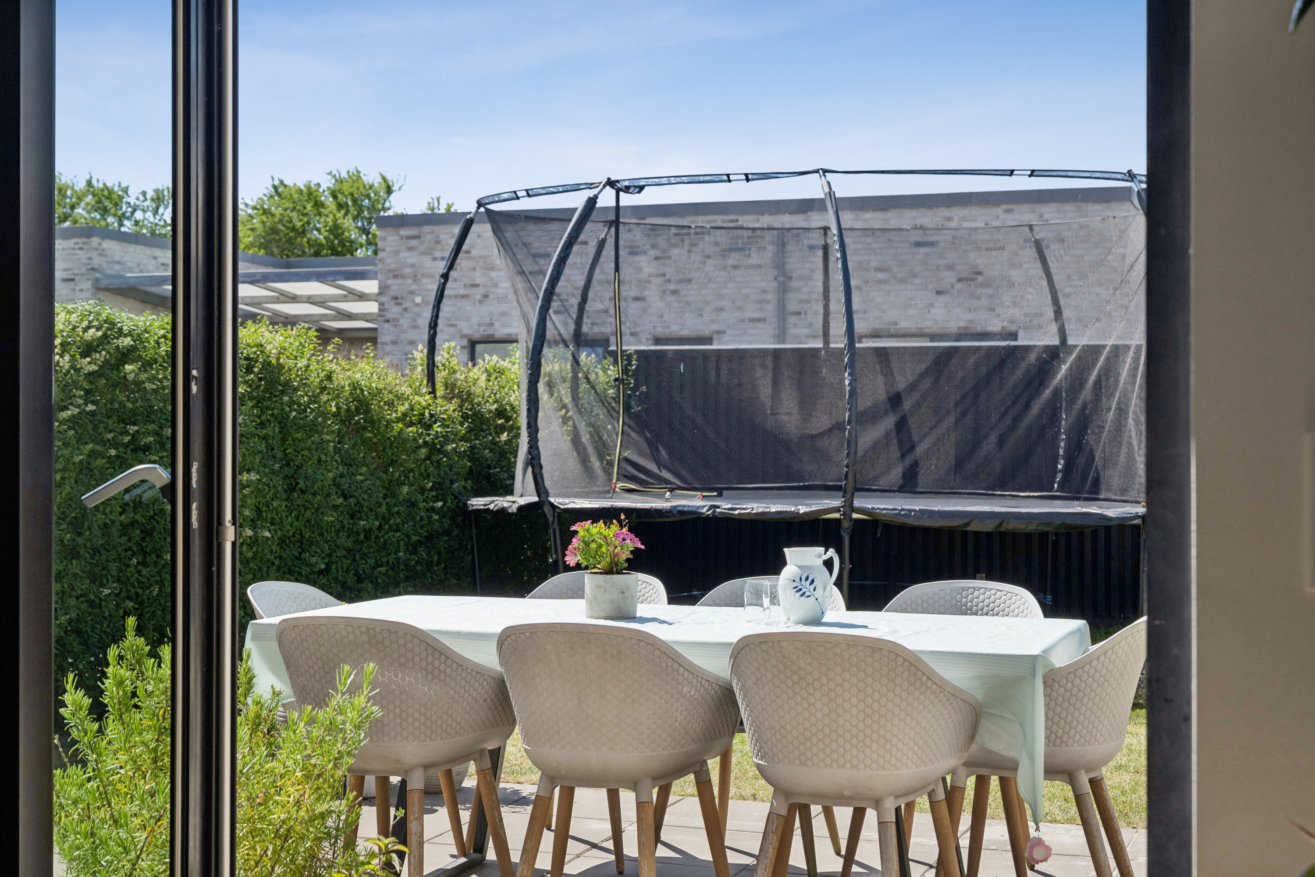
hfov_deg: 38.2
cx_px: 658
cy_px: 438
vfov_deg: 26.0
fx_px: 1899
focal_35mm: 52
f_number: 5
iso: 200
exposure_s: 1/1250
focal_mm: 35
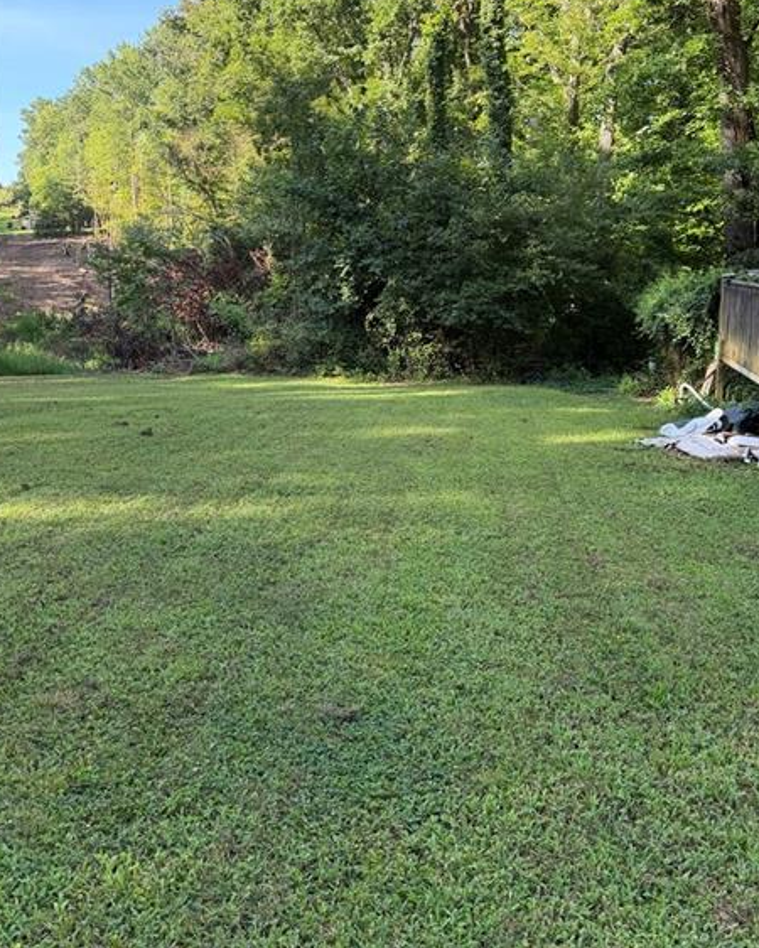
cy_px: 356
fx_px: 898
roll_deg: -0.8
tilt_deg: -6.9
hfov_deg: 45.7
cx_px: 435
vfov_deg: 55.0
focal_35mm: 32
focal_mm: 6.76
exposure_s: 1/507
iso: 100
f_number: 1.78
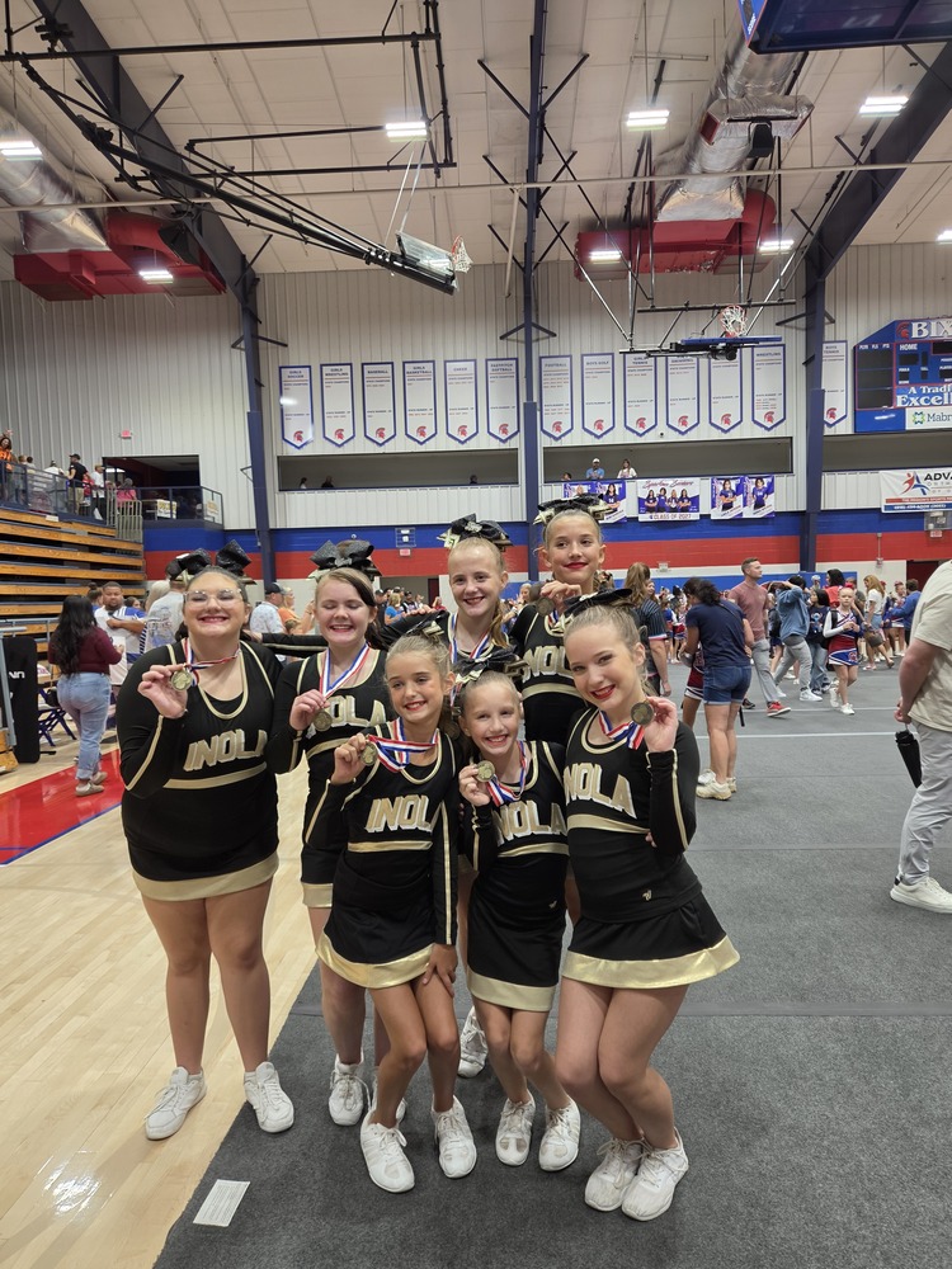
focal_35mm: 23
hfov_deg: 58.9
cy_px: 634
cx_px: 476
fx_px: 843
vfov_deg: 73.9
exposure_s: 1/120
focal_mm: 5.4
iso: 125
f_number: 1.8
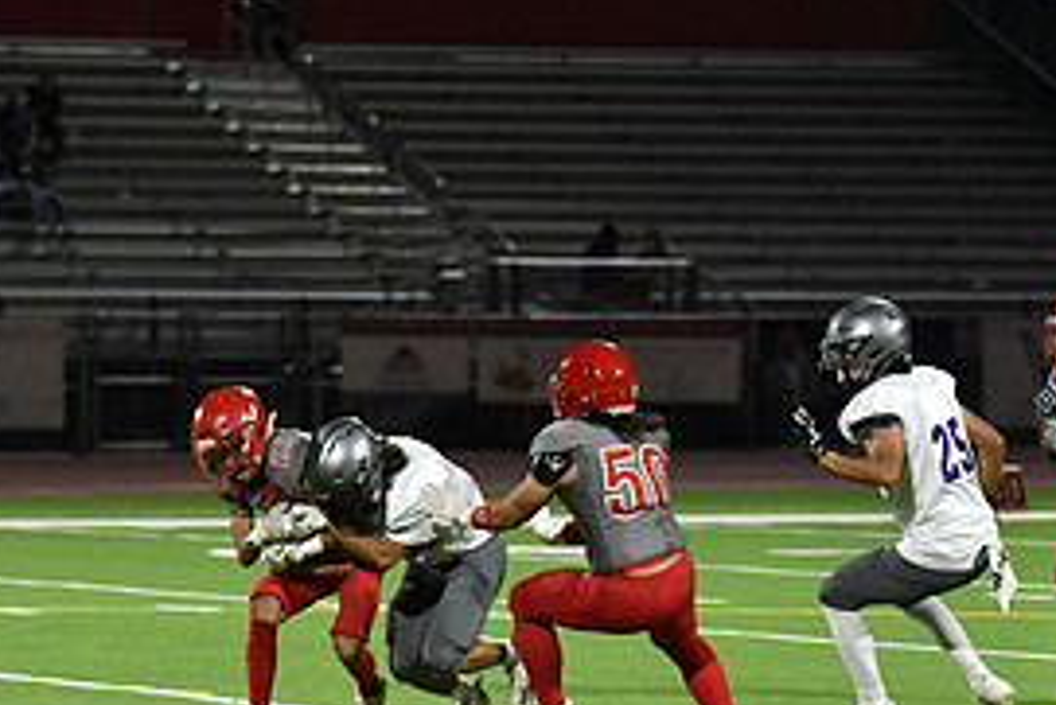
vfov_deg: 4.9
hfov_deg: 7.4
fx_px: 8159
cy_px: 485
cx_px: 413
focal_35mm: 278
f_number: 2.8
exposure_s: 1/1000
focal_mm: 130
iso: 7200
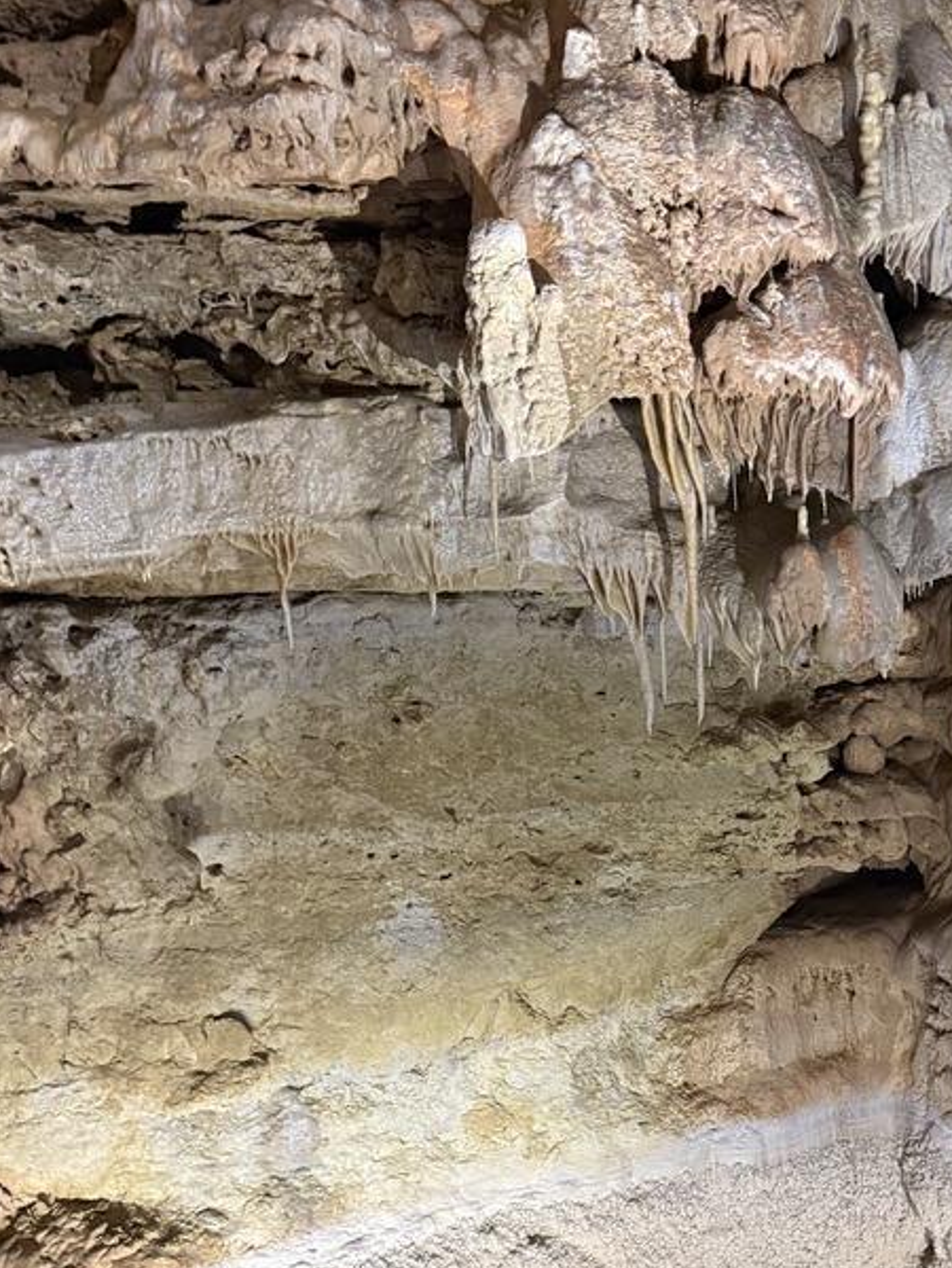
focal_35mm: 41
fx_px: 1502
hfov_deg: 34.3
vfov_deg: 45.1
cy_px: 845
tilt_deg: -17.3
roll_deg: +1.5
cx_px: 736
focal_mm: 6.76
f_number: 1.78
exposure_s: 1/44
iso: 800
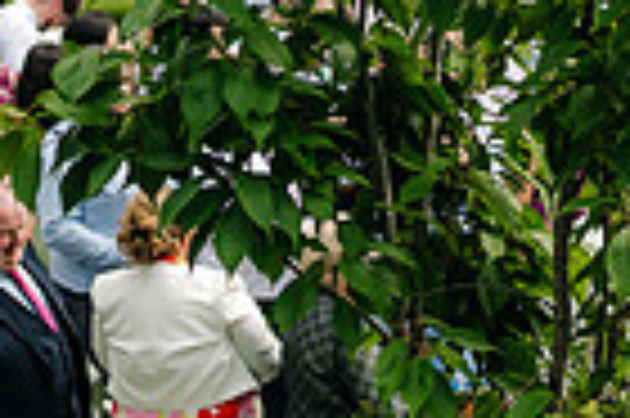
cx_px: 1107
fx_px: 2535
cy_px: 542
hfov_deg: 12.9
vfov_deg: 9.3
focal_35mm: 145
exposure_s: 1/3200
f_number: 1.4
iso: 100
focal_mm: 35
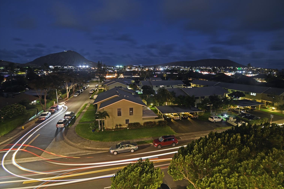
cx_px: 150
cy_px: 94
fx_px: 134
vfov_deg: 70.4
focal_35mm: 17
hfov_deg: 93.2
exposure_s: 30
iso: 100
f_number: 3.2
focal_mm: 11
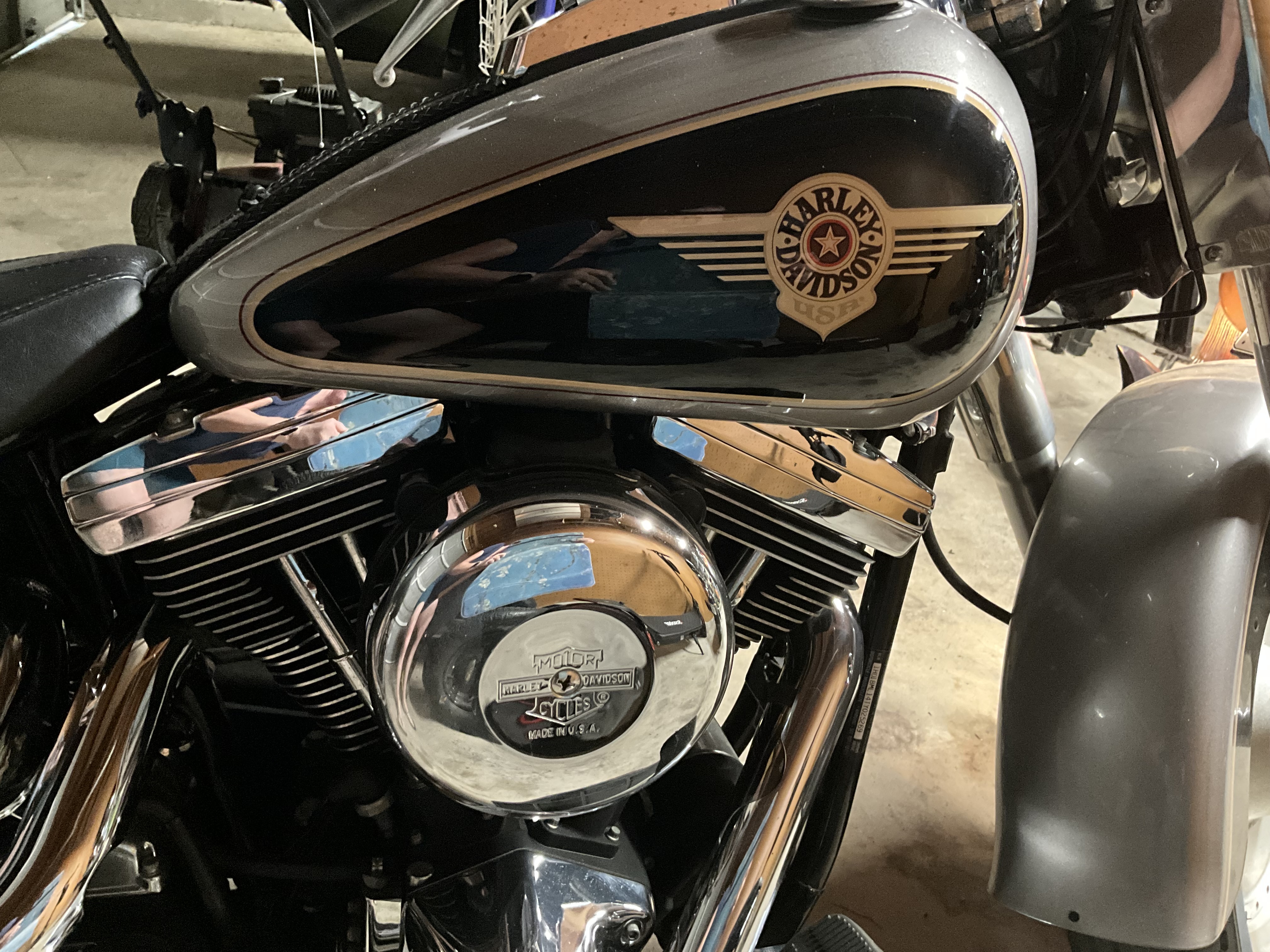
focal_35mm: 29
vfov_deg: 48.2
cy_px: 476
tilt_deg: -26.5
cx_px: 635
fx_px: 1064
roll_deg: -9.5
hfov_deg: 61.7
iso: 500
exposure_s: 1/24
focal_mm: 3
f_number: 1.8
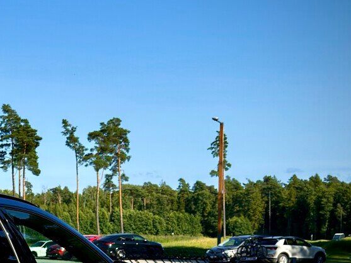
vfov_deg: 16.9
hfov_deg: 20.8
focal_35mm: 84
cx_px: -127
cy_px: 299
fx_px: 852
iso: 64
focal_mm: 6.76
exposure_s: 1/3311
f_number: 1.78
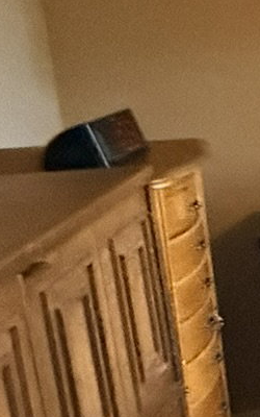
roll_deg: -1.3
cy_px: 130
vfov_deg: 26.9
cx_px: 1036
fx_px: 862
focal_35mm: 76
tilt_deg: -9.6
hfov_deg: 8.2
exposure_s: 1/60
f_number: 2.2
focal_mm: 2.22
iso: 1000
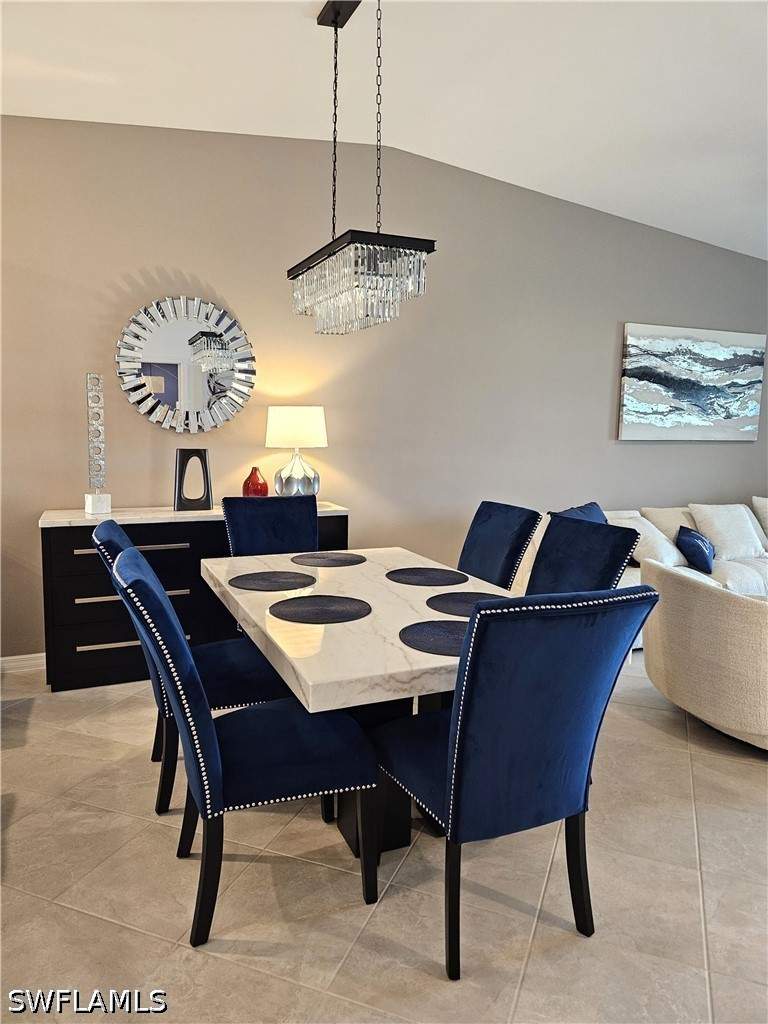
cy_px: 512
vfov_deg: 73.9
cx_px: 384
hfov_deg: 58.9
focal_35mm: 23
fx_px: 680
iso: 500
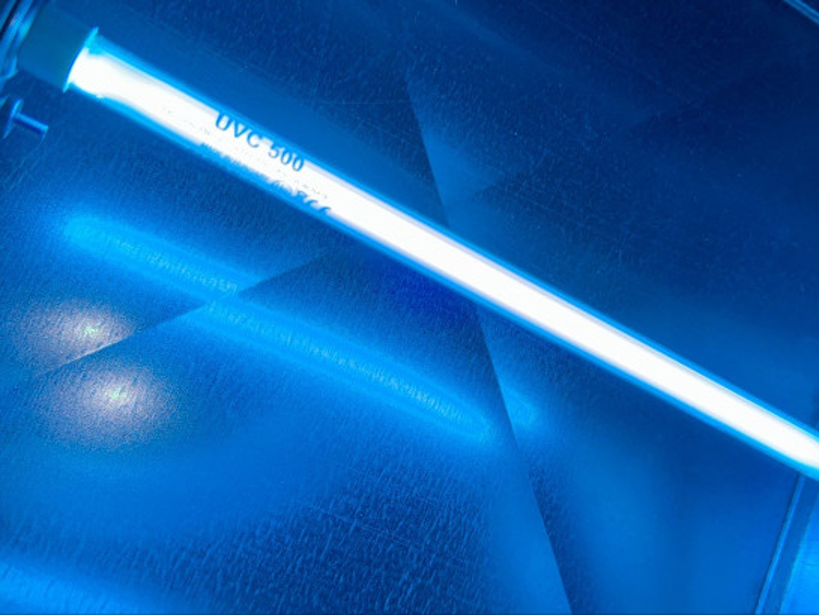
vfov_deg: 48.2
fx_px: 686
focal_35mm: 29
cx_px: 410
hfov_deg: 61.6
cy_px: 308
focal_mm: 4
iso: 20
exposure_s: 1/695
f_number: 1.8
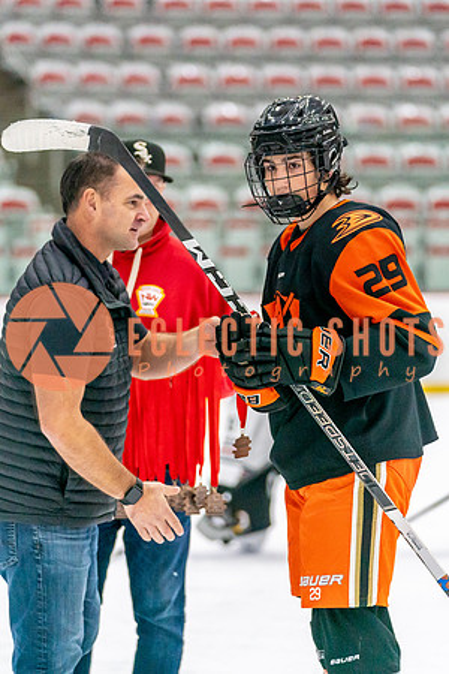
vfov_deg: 10.3
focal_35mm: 200
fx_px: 3732
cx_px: 224
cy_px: 337
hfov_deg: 6.9
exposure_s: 1/1250
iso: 3200
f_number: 2.8
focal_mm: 133
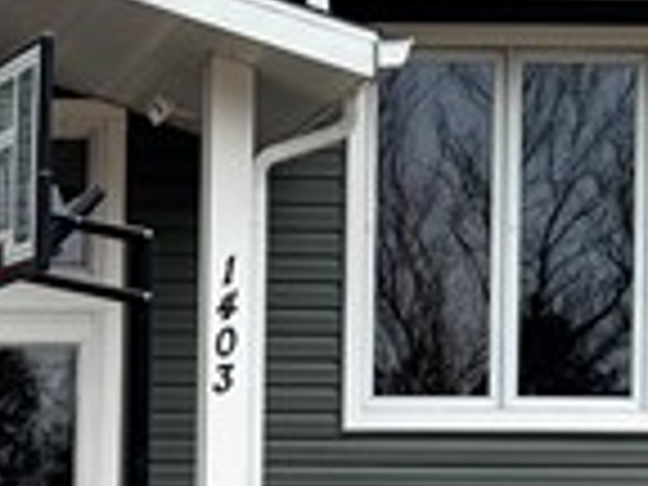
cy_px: 828
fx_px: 3463
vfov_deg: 7.8
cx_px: -531
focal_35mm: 185
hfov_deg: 10.1
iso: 50
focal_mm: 5.96
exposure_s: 1/970
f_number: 1.6
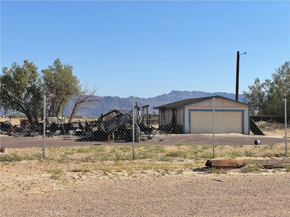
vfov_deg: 22.9
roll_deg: -0.4
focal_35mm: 64
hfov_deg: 30.3
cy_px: 108
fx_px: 536
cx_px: 145
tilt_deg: +1.3
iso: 20
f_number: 2.2
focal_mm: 7.5
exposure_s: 1/1698
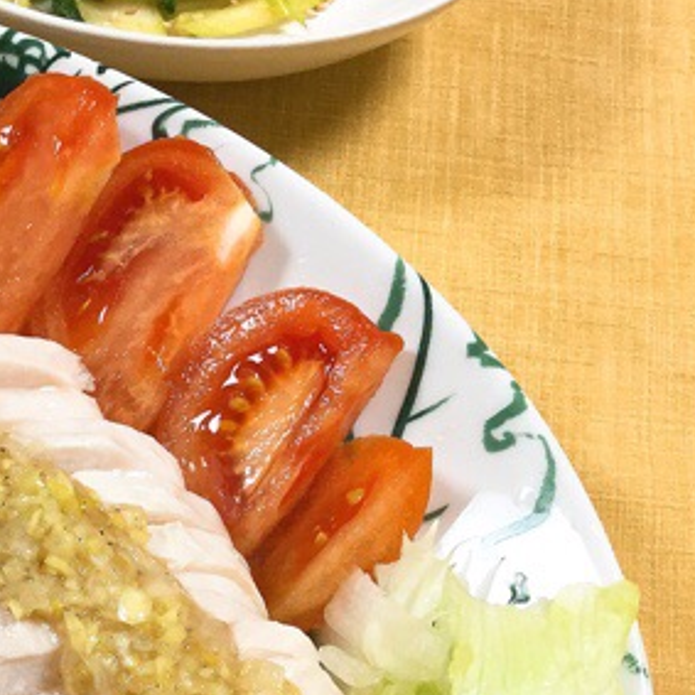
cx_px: -44
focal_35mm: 62
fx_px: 1408
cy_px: 543
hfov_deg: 25.9
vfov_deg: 27.2
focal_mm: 3.3
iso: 64
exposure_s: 1/30
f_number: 2.4
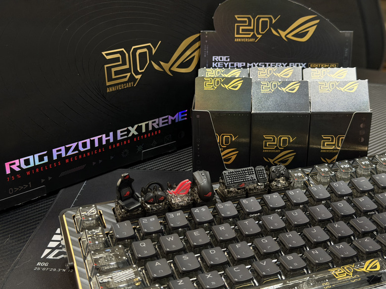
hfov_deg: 39.7
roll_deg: +1.0
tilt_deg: -24.8
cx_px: 193
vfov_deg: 30.3
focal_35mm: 48
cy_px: 144
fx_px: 535
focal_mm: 6.76
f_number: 1.78
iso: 160
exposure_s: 1/60
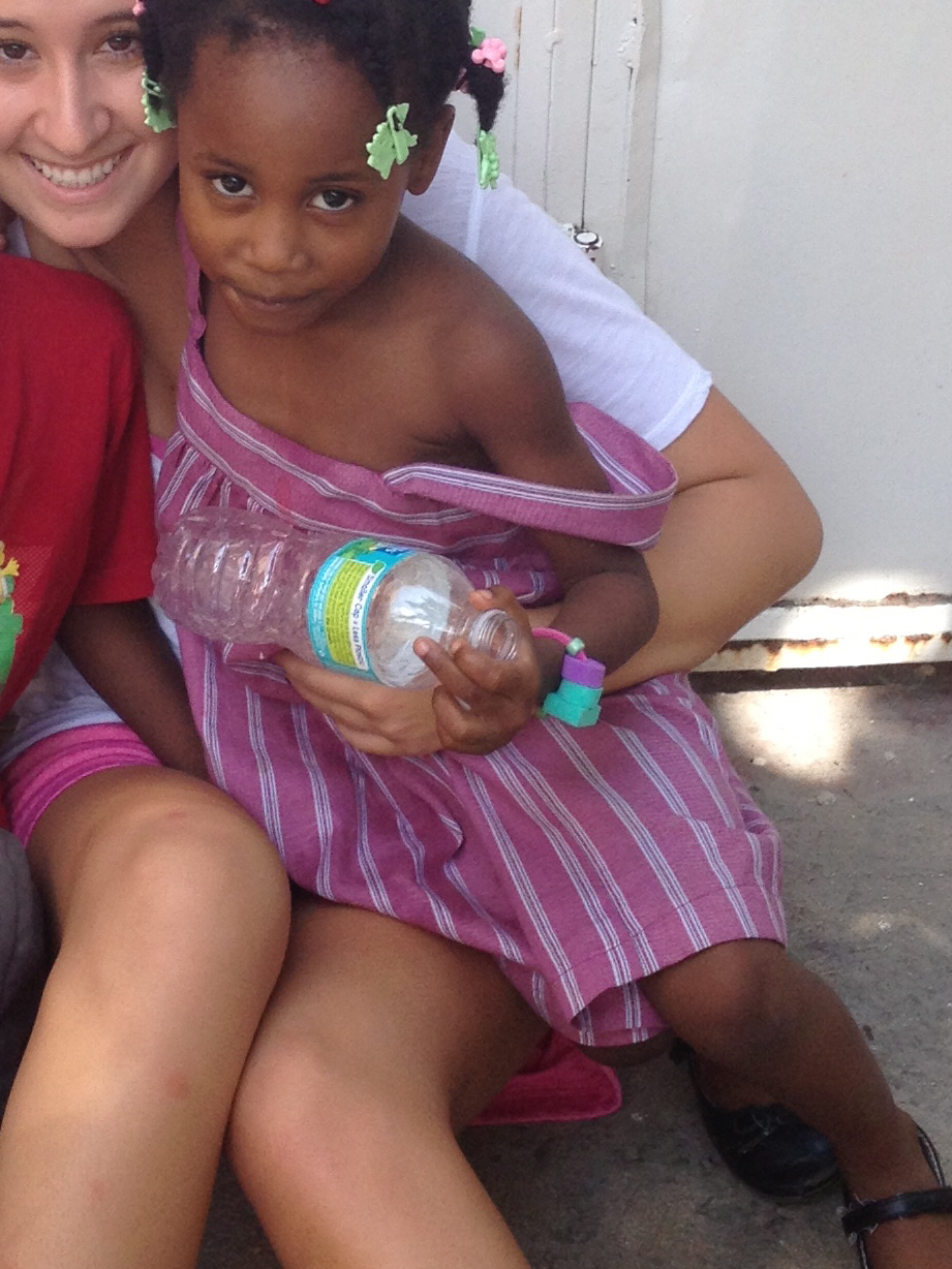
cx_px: 279
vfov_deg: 20.9
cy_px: 301
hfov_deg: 15.8
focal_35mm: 93
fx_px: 3410
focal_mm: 4.28
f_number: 2.4
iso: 50
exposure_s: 1/232
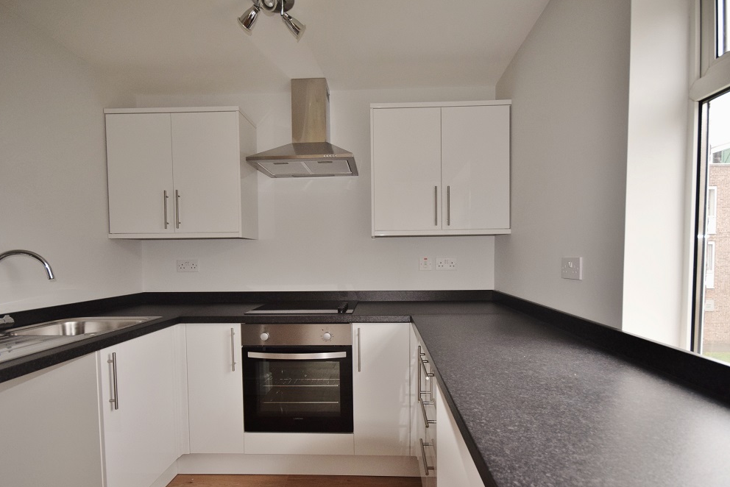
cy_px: 271
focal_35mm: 17
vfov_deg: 70.2
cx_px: 372
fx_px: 345
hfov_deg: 93.2
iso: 800
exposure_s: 1/125
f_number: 5.6
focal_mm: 10
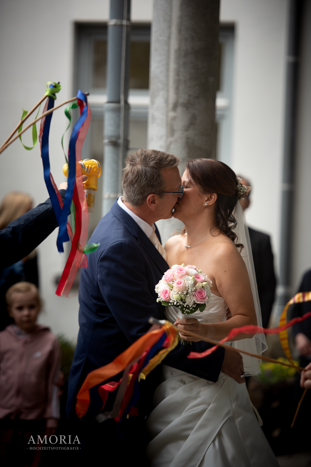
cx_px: 156
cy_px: 234
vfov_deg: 13.7
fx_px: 1942
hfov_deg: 9.2
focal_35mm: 150
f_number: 2.8
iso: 800
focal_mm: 150
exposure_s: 1/800
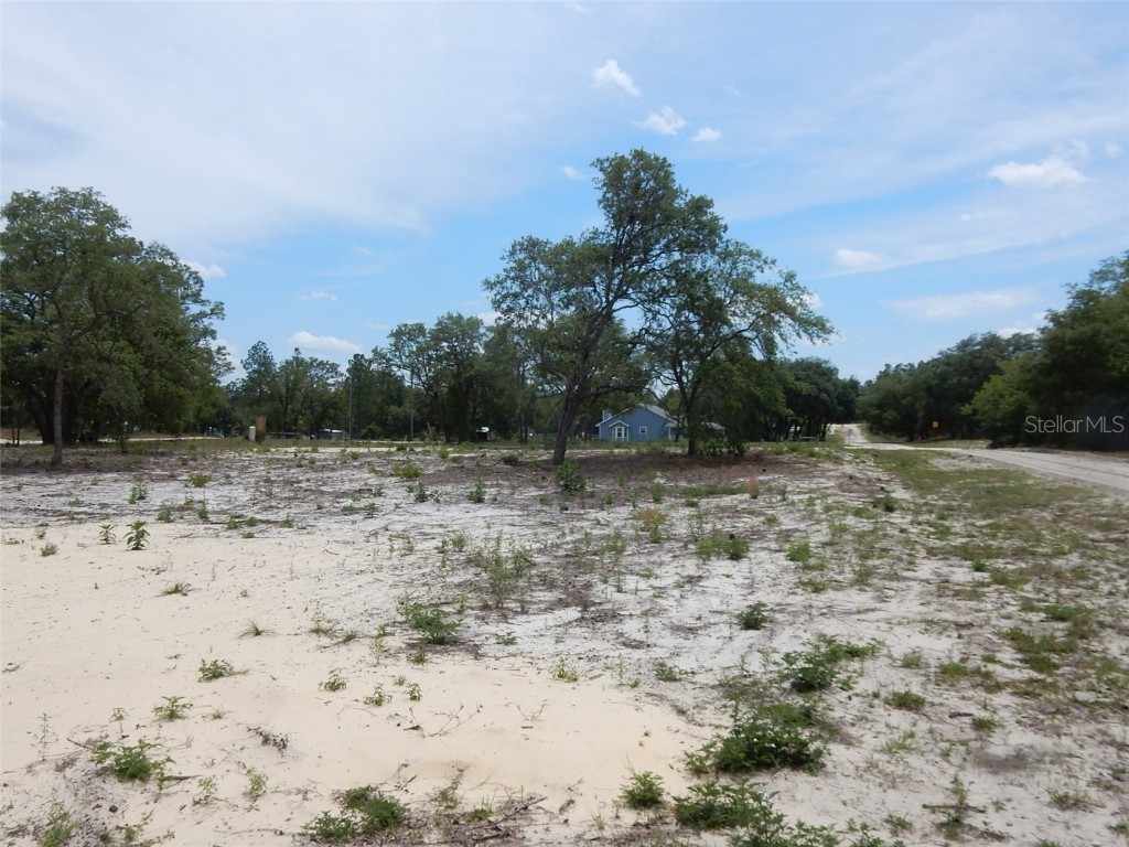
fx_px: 978
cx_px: 564
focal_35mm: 30
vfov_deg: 46.8
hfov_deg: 60.0
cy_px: 424
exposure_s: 1/1600
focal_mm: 5.4
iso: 125
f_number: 4
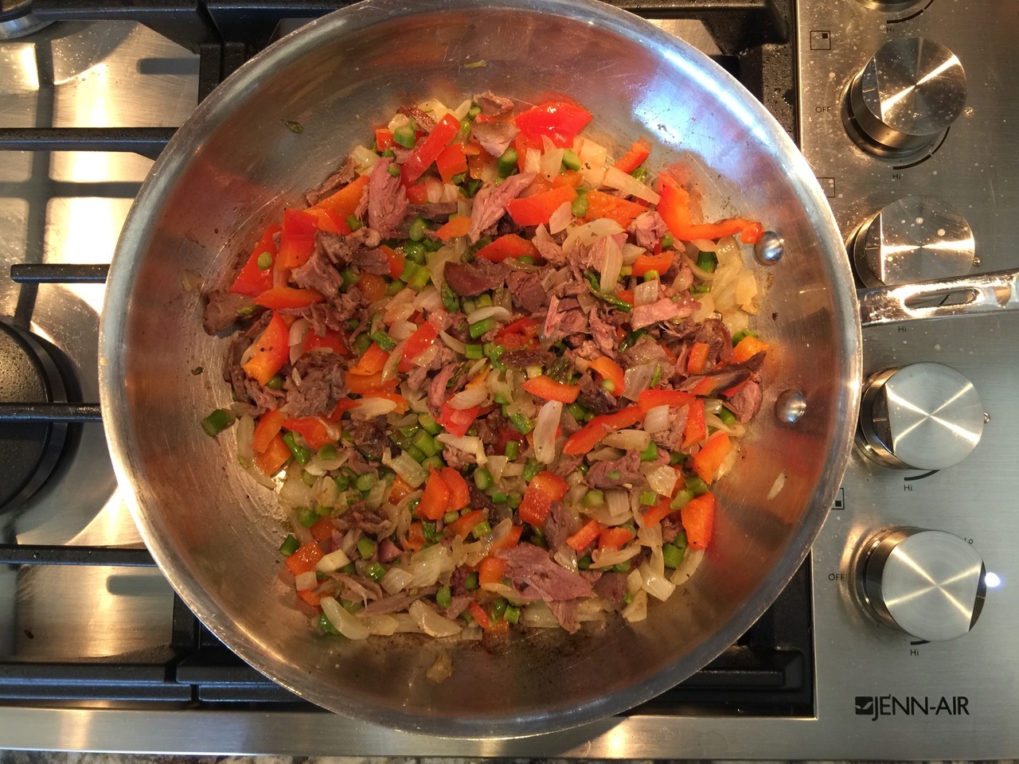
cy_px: 382
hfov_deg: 61.7
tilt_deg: -84.4
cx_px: 510
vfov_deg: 48.2
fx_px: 854
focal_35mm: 29
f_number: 2.2
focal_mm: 4.15
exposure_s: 1/15
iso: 80
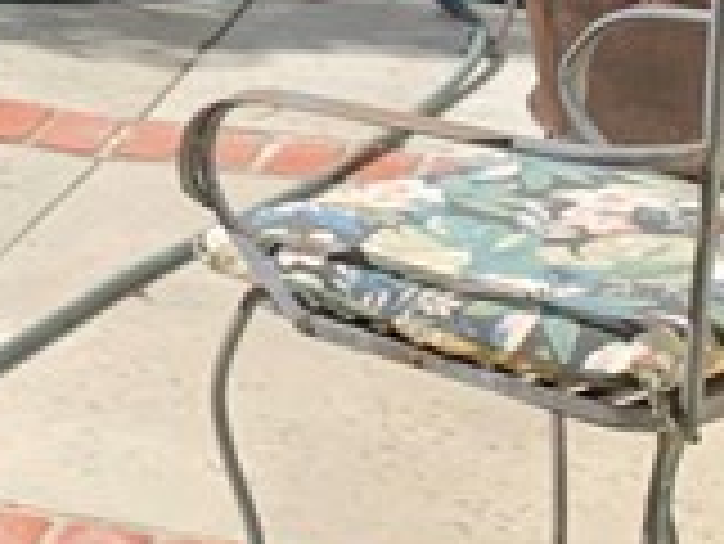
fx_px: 3454
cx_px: -841
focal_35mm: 165
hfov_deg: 10.7
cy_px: -342
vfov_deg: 8.7
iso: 25
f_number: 1.8
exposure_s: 1/1190
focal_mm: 4.25
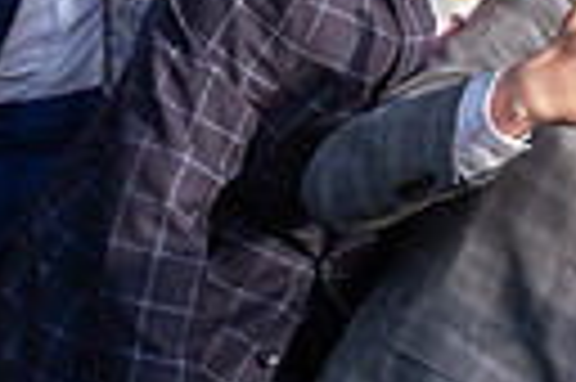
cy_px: 72
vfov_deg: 8.6
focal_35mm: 158
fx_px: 2525
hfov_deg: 13.0
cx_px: 401
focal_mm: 18
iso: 100
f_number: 8
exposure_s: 1/30
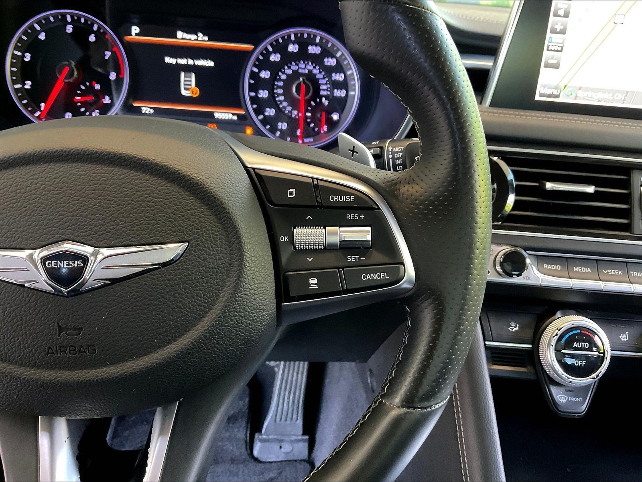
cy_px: 241
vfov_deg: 48.2
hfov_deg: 61.7
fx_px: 538
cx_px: 321
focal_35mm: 29
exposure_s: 1/48
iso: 320
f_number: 1.8
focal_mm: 3
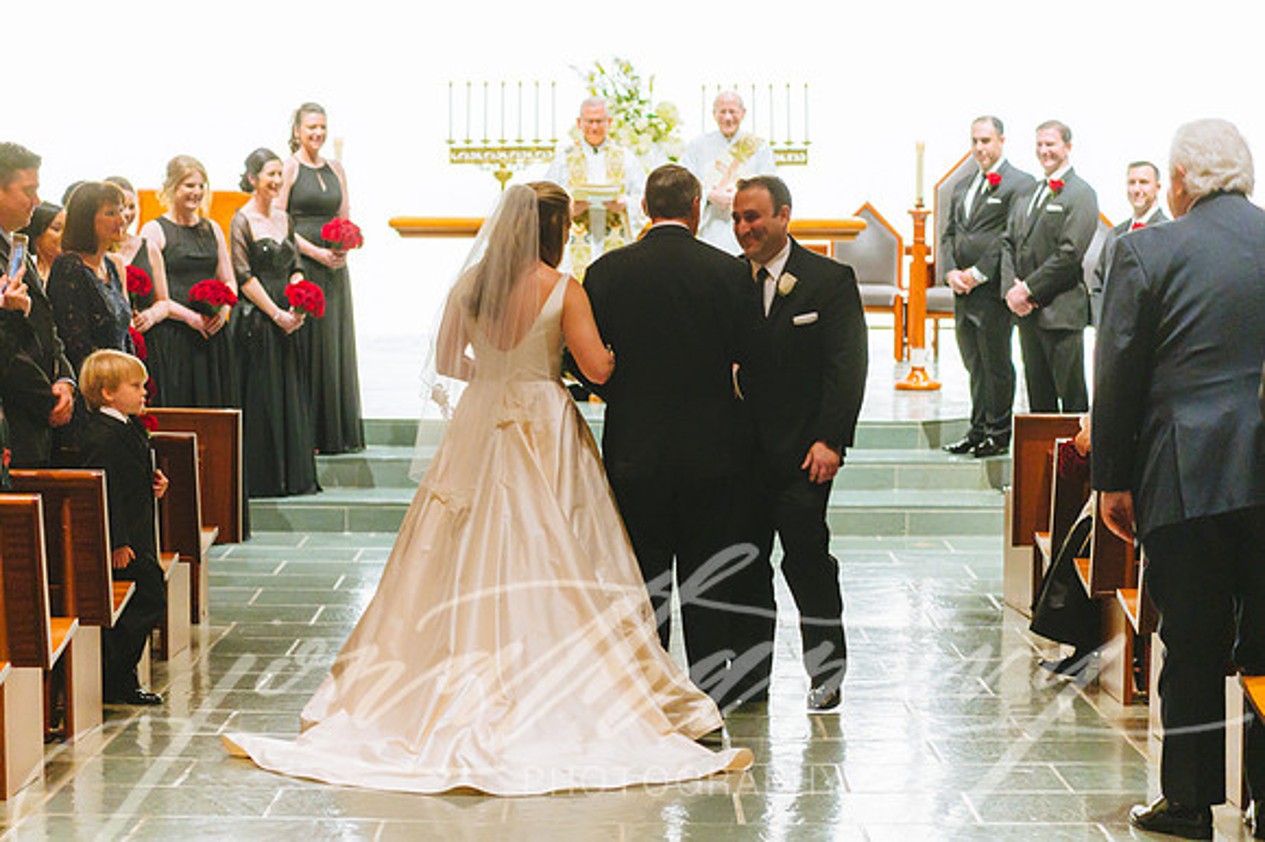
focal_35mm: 84
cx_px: 567
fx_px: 2935
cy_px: 384
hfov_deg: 24.3
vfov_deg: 16.3
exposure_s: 1/160
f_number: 2.8
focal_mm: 70
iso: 3200
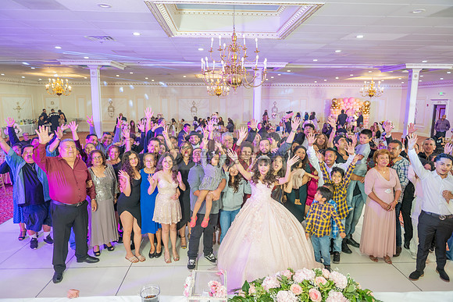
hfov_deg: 73.7
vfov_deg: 53.2
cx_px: 226
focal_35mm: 24
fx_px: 302
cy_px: 151
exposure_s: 1/80
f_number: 2.8
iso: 640
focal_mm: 24
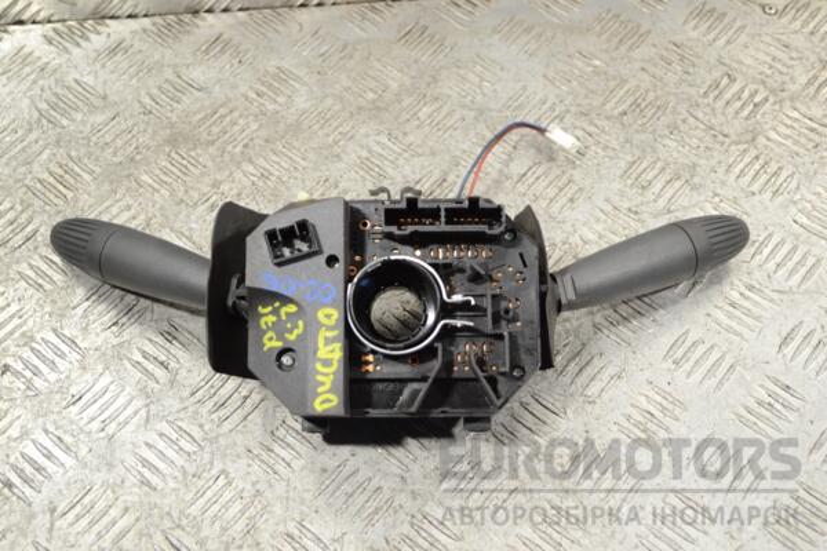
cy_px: 276
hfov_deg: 37.9
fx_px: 1206
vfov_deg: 25.8
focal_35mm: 52
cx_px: 414
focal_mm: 35
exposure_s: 1/30
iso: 220
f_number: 5
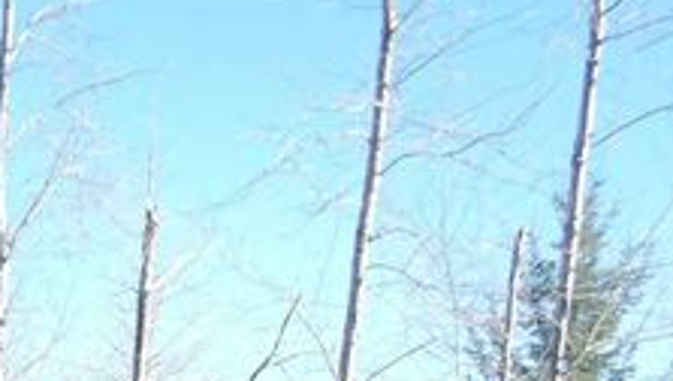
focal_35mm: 75
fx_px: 1340
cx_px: -199
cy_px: 711
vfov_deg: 14.1
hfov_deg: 24.6
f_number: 2.8
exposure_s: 1/400
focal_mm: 4.3
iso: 125
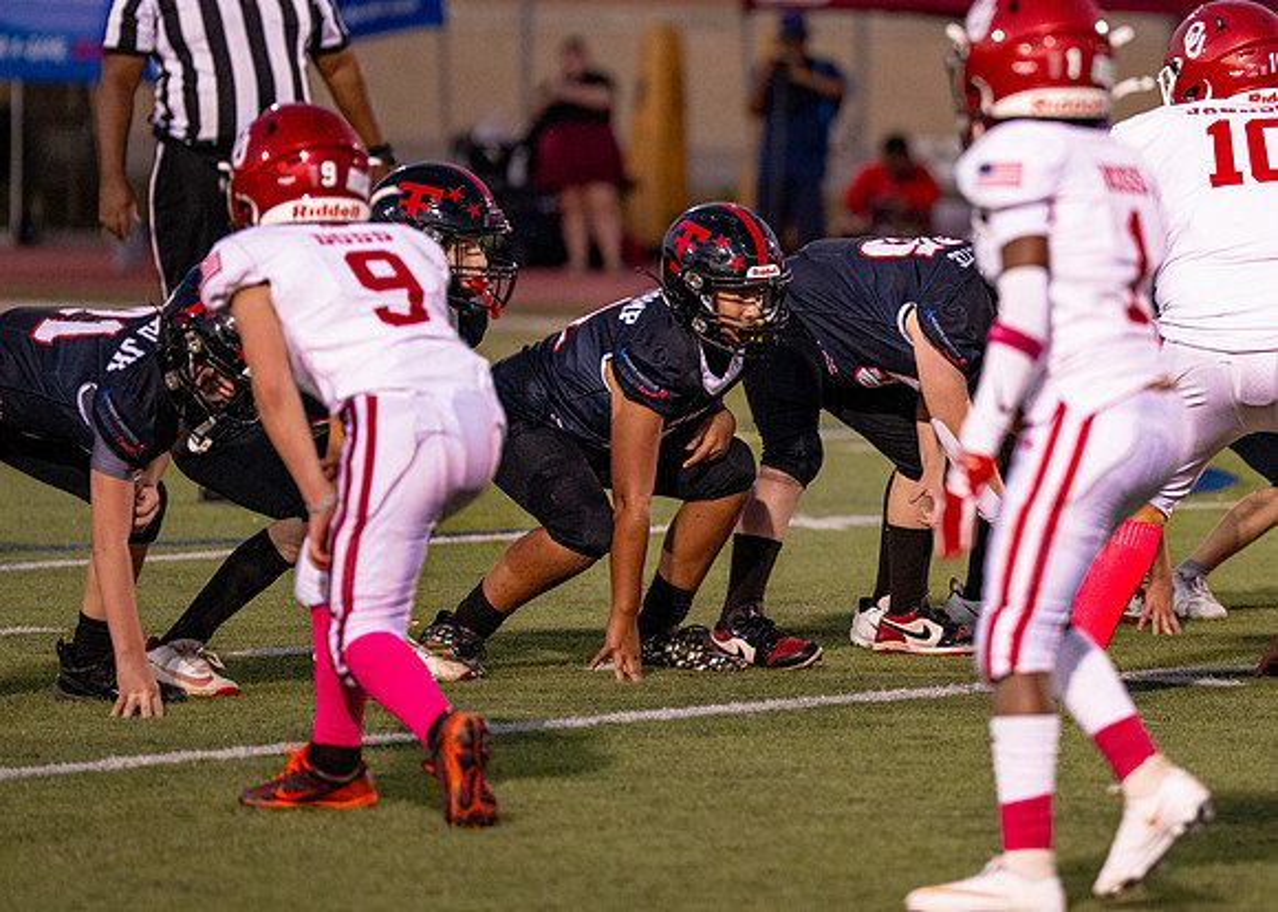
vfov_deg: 4.6
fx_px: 11373
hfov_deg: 6.4
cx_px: 988
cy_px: 262
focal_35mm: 313
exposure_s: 1/1250
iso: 3200
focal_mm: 200
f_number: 2.8
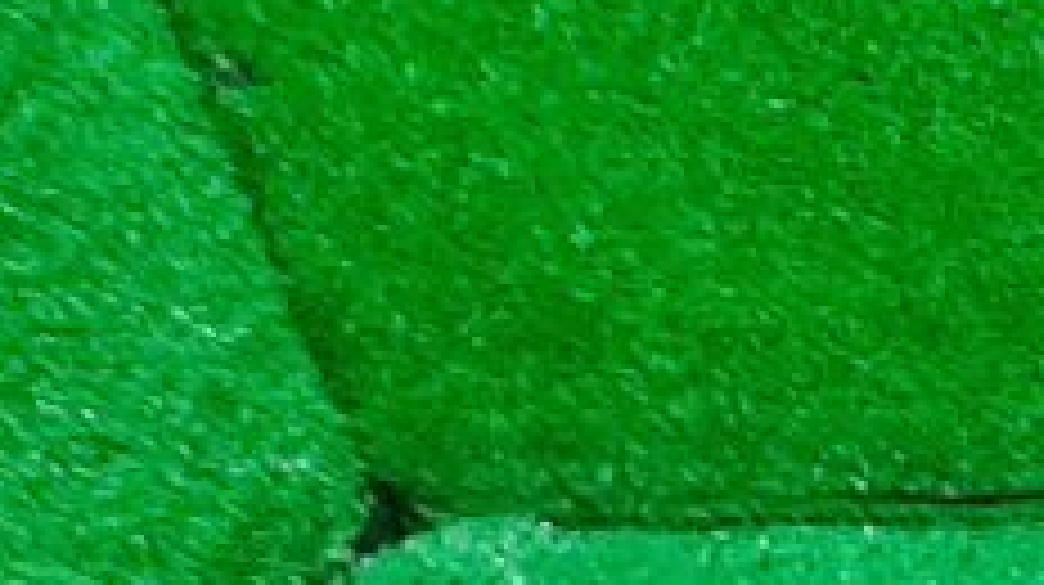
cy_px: 1868
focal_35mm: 176
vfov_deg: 6.2
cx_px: 2700
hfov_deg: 10.2
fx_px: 4868
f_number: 1.7
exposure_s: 1/50
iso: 121
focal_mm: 3.93
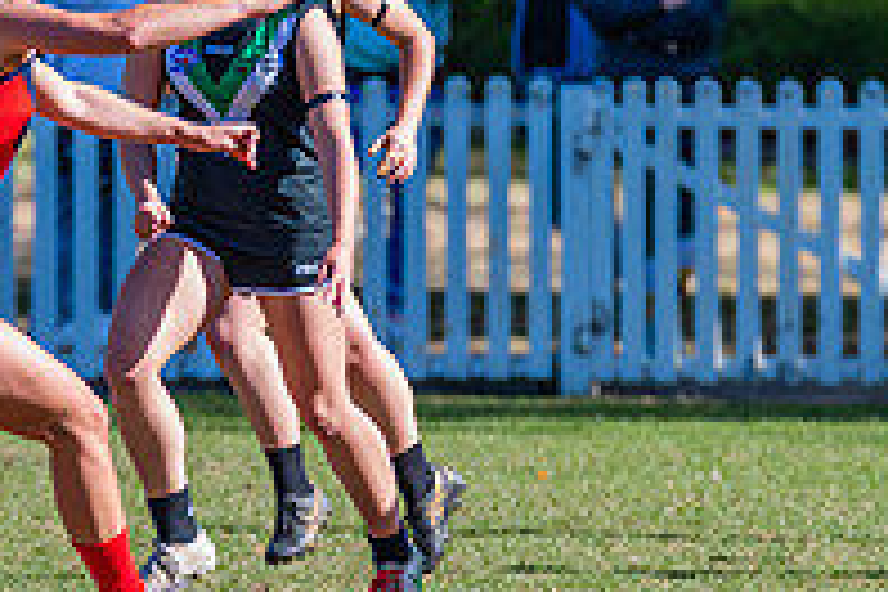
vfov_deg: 1.1
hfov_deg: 1.6
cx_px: 362
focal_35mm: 1279
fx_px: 31546
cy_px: 173
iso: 900
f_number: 6
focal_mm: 420
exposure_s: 1/1600
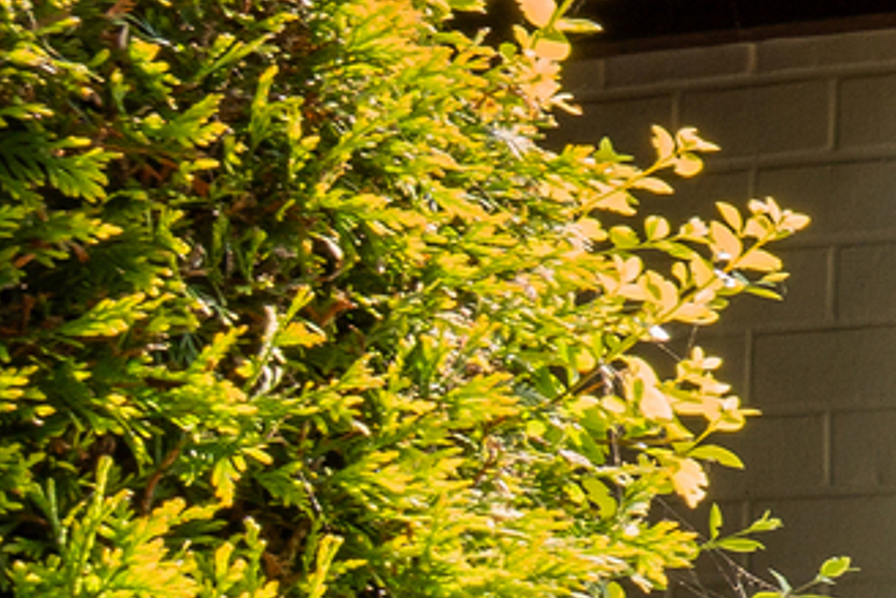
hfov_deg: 9.3
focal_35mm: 117
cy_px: 702
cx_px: 3223
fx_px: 2913
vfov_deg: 11.5
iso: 200
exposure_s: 1/50
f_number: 11
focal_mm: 16
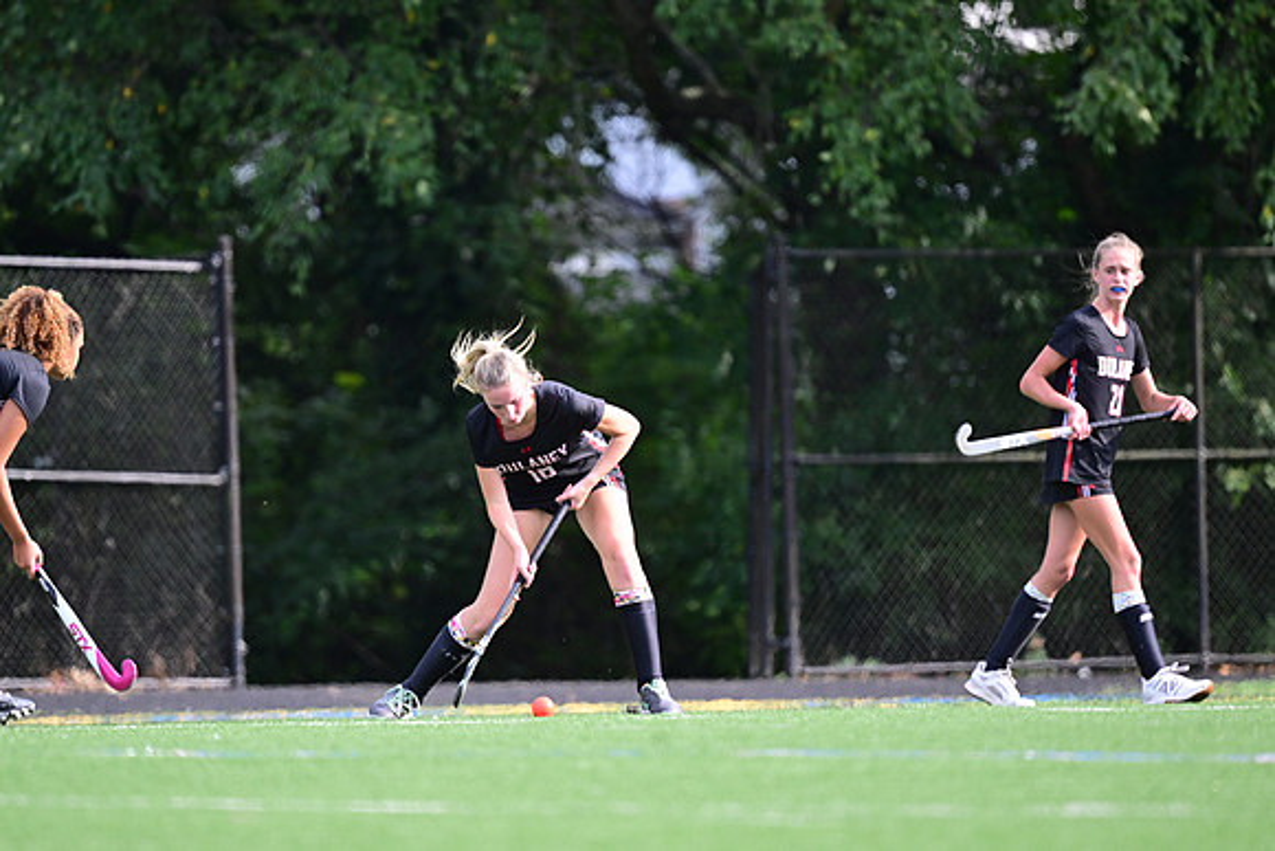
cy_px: 426
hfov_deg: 4.1
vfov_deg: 2.8
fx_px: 17712
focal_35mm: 500
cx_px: 638
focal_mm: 500
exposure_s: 1/1600
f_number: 5.6
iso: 1800
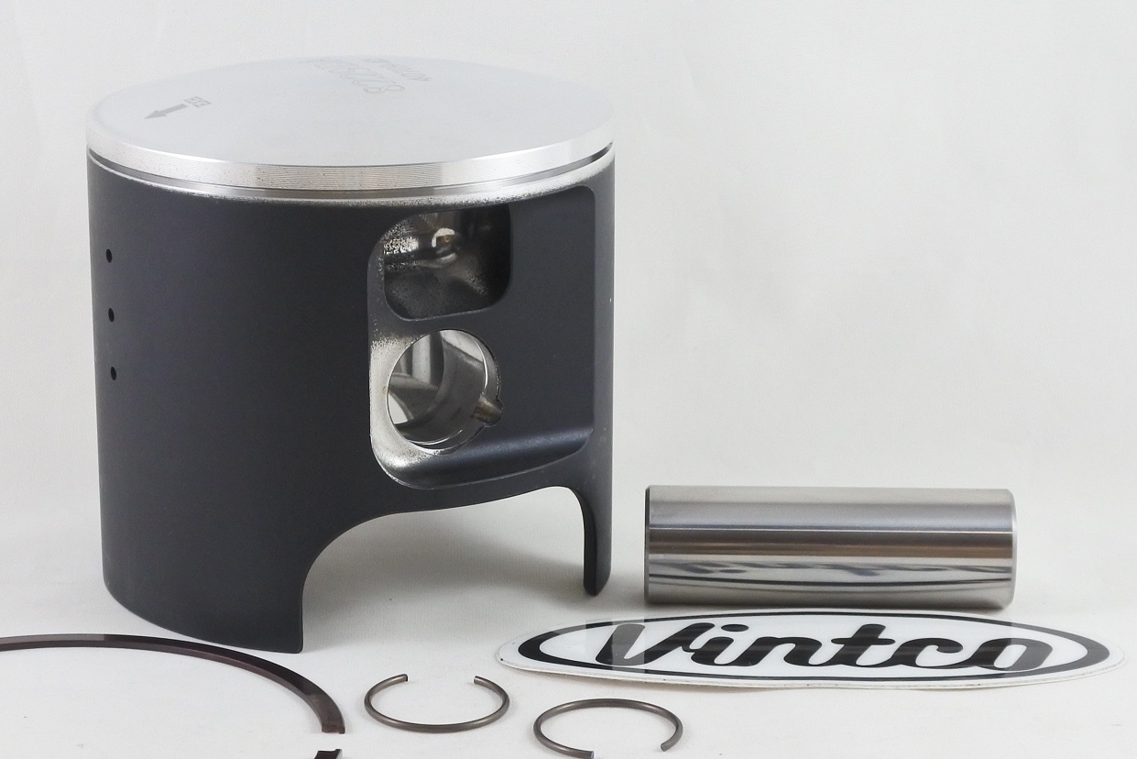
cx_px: 349
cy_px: 411
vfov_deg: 18.7
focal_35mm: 73
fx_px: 2306
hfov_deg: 27.5
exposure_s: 1/125
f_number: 4.5
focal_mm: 17.2
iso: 560
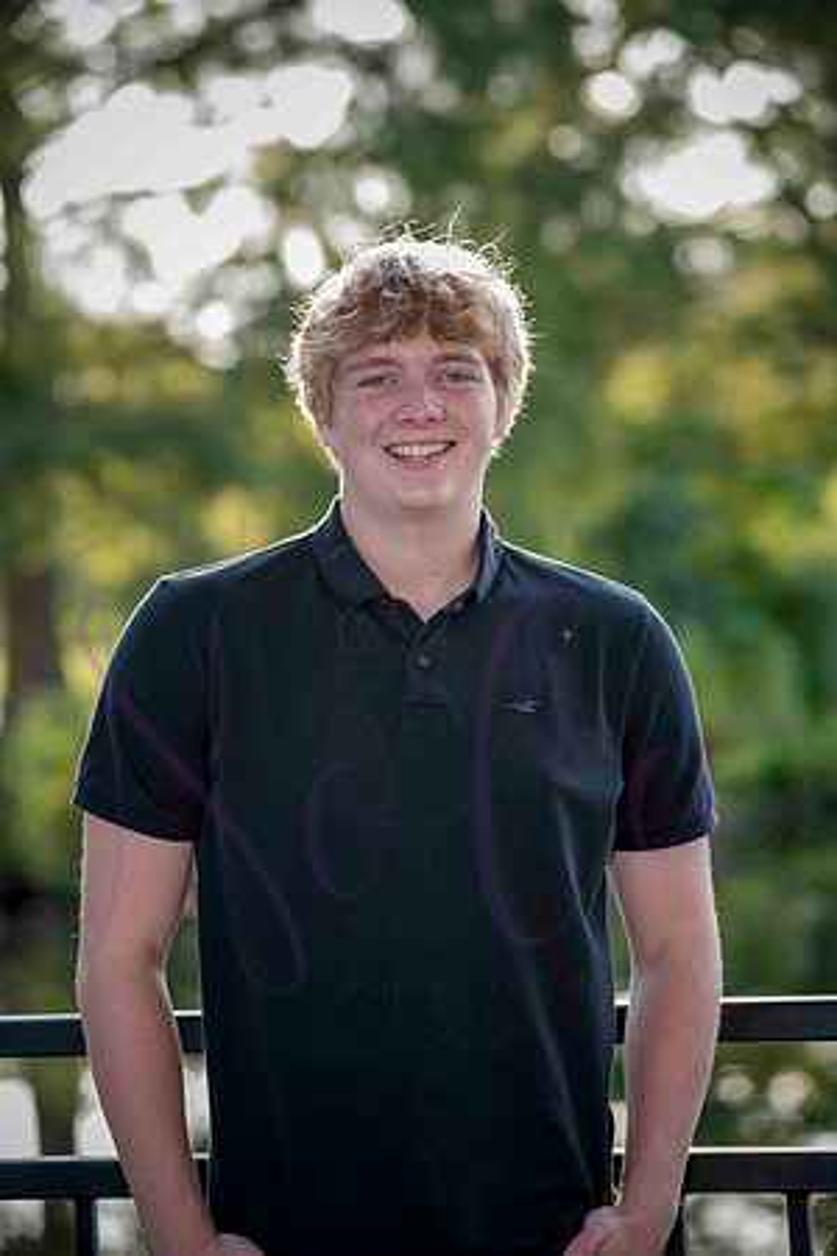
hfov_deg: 12.2
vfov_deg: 18.3
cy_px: 628
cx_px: 418
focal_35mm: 112
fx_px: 3906
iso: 800
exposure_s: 1/640
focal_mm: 112
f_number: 4
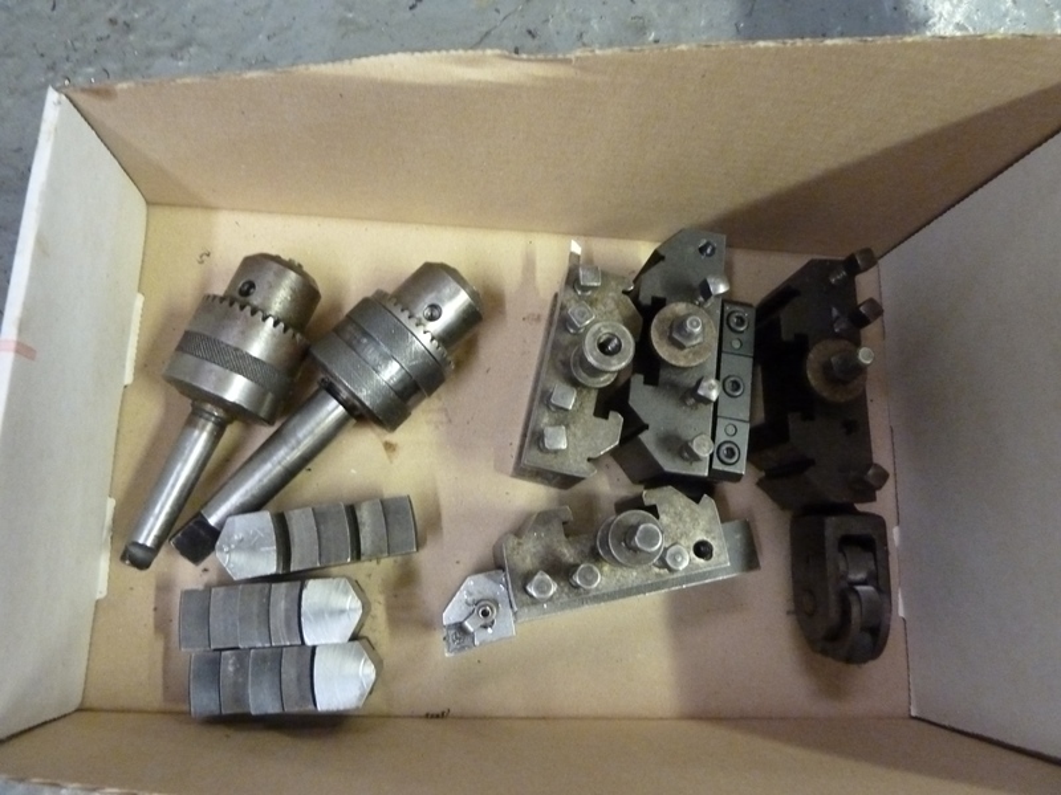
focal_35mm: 25
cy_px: 398
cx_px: 530
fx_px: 766
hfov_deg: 69.4
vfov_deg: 54.9
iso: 800
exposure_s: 1/13
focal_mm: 4.1
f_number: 3.3
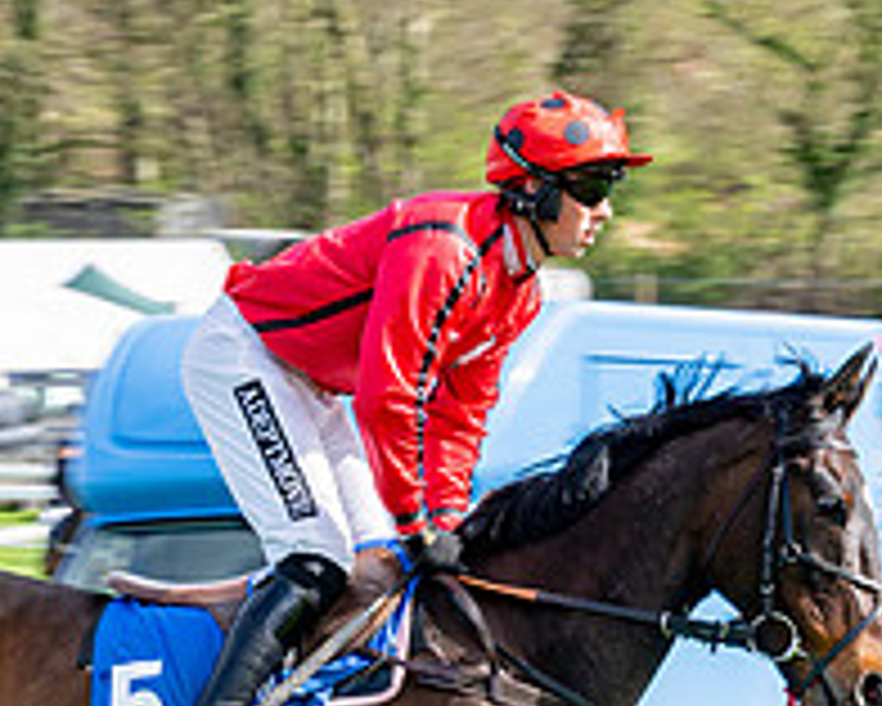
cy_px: 750
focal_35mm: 311
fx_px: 8122
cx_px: 99
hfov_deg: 6.2
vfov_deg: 5.0
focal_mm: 96
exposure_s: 1/200
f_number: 11
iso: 200
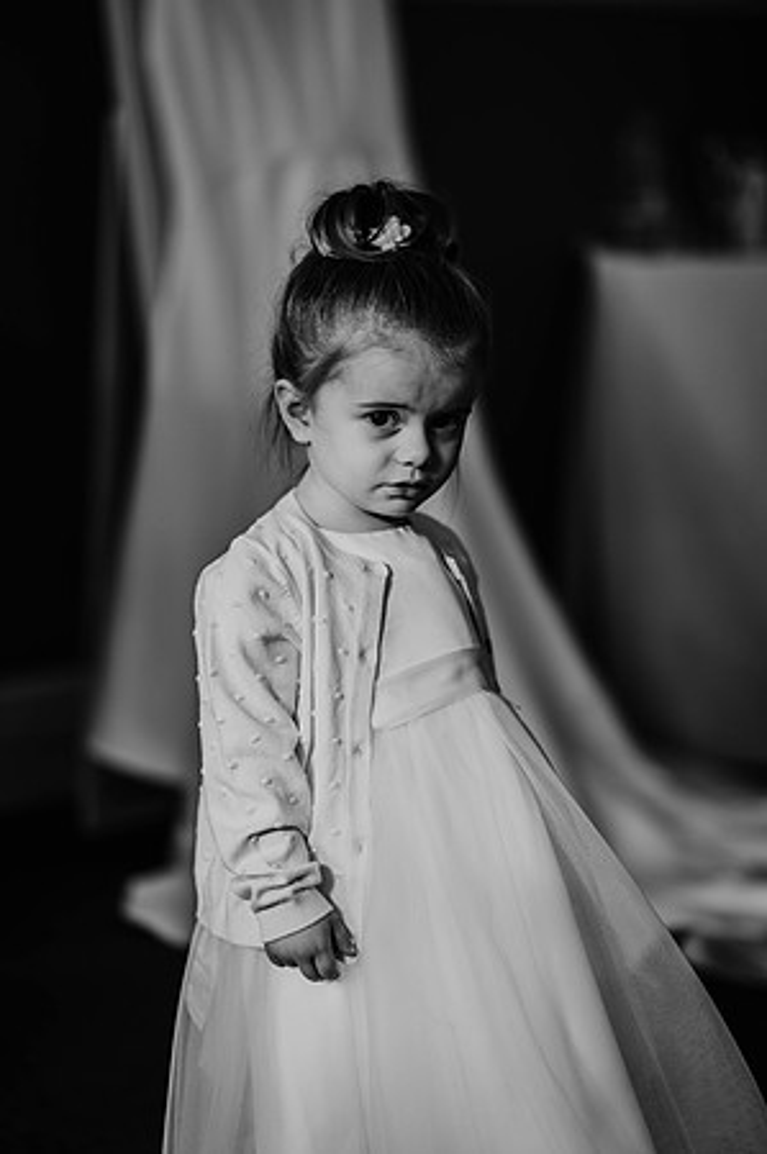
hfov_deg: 16.0
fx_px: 2723
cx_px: 384
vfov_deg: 23.9
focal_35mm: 85
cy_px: 577
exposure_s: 1/160
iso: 200
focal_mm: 85
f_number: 1.8
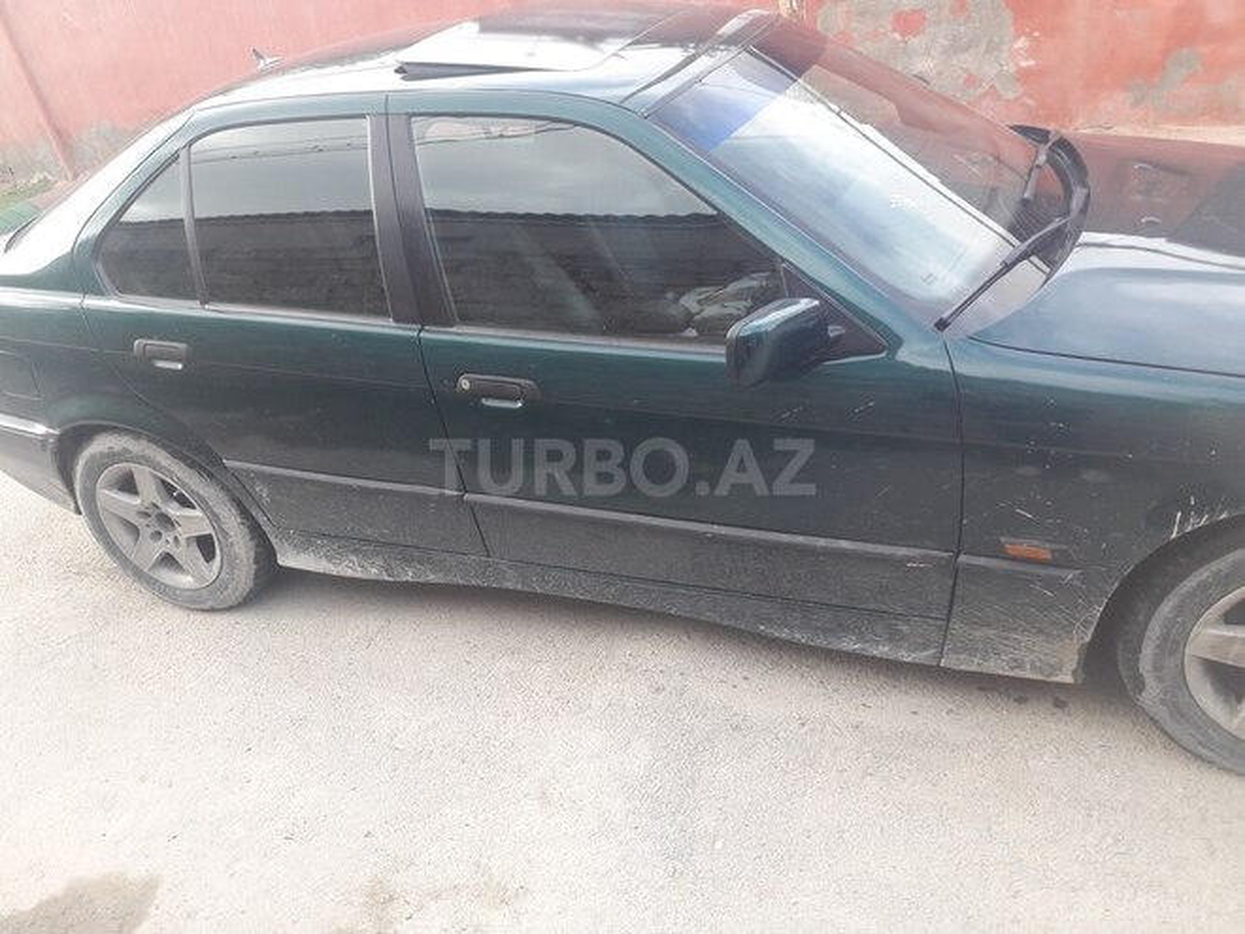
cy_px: 467
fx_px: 1007
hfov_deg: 63.4
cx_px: 622
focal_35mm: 28
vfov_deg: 49.7
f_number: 1.9
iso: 40
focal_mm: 3.7
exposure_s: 1/122
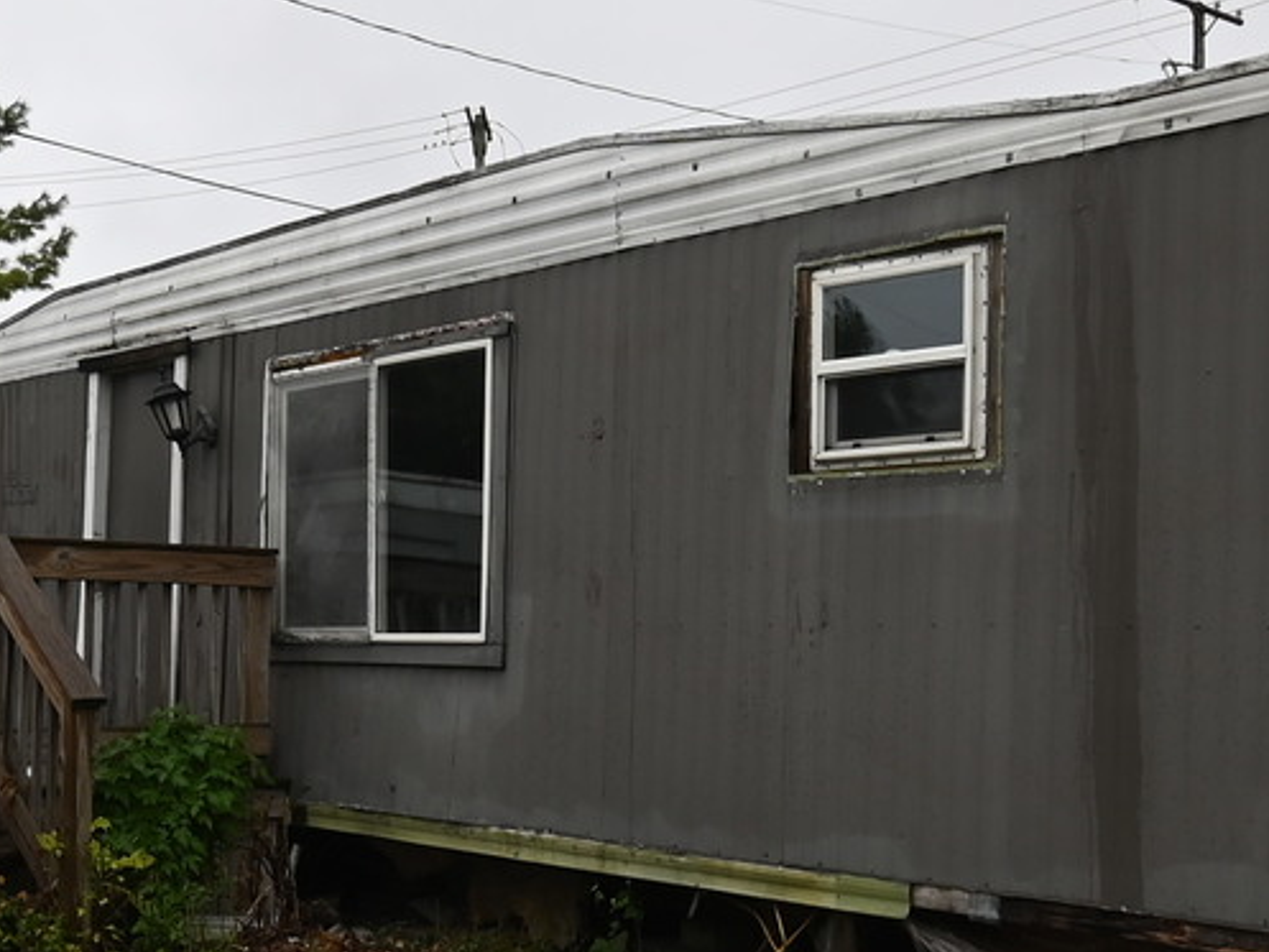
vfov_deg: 30.9
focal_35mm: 47
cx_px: 386
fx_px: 1723
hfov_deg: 39.8
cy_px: 541
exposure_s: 1/250
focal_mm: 10
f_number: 5.6
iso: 200
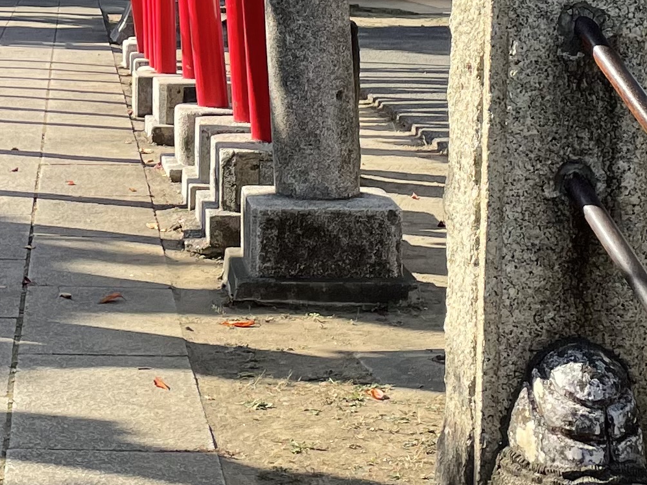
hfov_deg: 18.6
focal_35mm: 105
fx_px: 1963
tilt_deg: +1.3
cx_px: 144
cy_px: -106
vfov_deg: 13.7
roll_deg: -1.3
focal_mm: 4.2
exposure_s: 1/1916
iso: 32
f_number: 1.6
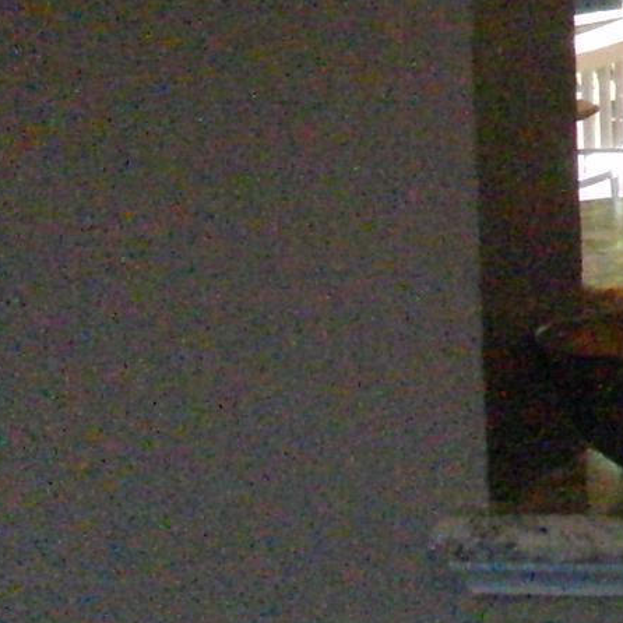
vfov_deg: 11.7
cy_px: -168
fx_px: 2973
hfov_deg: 10.6
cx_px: 1400
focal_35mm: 146
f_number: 4.7
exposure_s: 1/320
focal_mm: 7.3
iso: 1600
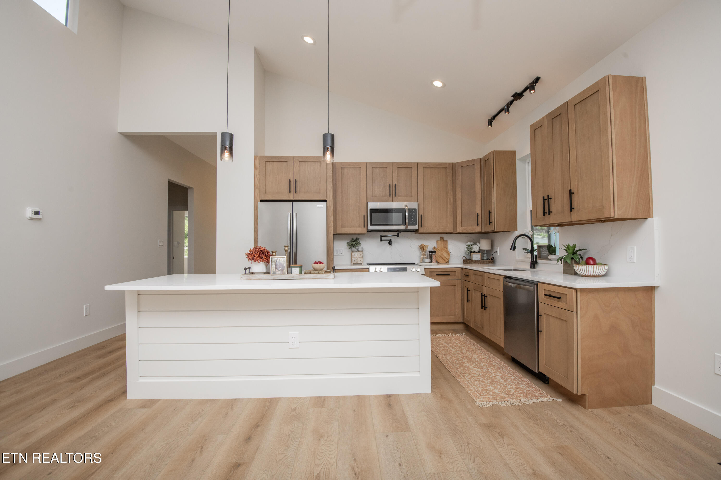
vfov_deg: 73.7
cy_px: 240
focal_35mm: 16
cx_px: 360
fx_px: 320
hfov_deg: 96.7
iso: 400
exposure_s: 1/250
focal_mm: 16
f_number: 9
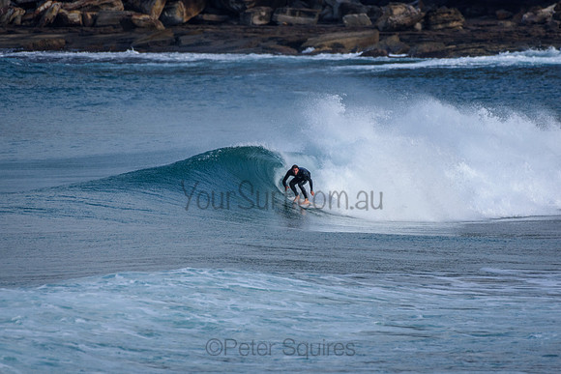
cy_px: 187
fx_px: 11690
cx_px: 280
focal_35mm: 750
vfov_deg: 1.8
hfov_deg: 2.7
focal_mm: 500
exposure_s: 1/2000
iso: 400
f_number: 5.6
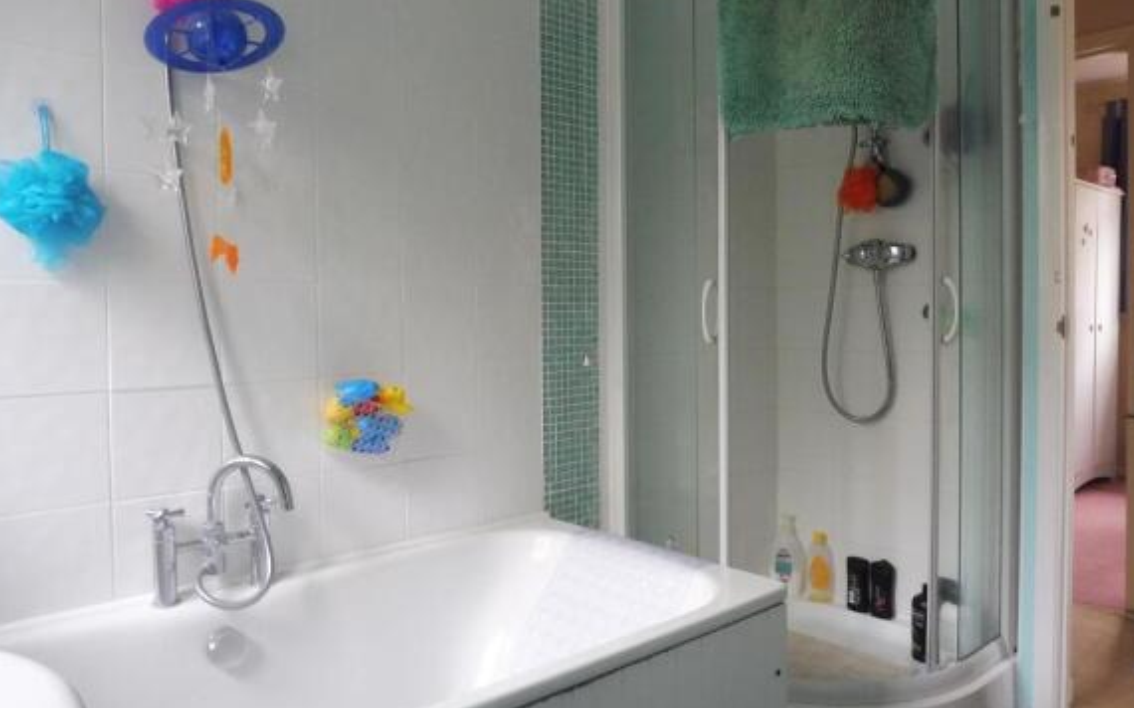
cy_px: 323
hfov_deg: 70.4
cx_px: 564
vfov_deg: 47.5
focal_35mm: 26
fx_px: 803
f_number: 3.3
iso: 400
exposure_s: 1/15
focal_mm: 4.3
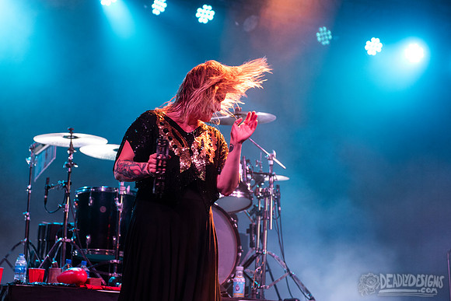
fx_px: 1135
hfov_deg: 22.4
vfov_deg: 15.1
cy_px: 161
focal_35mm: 91
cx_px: 163
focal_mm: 70
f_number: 3.5
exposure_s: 1/320
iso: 2000
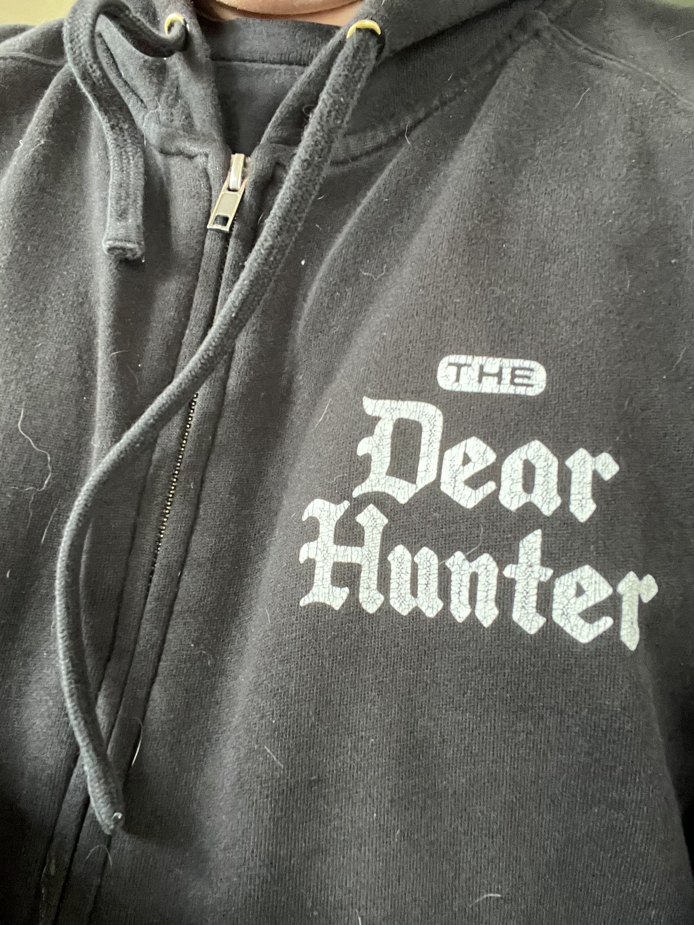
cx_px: 347
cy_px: 462
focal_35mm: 30
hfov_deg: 46.8
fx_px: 802
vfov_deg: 60.0
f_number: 2.2
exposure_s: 1/30
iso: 640
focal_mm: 2.71
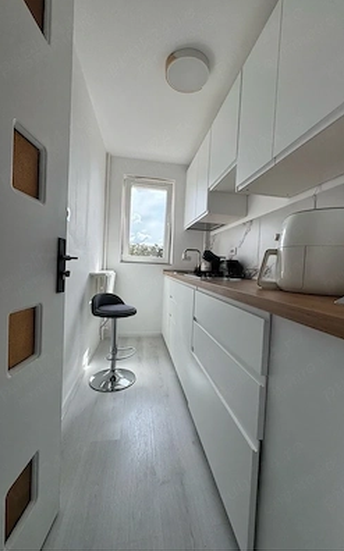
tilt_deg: -0.1
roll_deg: -3.5
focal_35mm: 15
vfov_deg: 101.5
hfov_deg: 74.7
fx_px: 225
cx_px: 178
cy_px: 274
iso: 40
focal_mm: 2.22
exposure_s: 1/200
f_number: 2.2
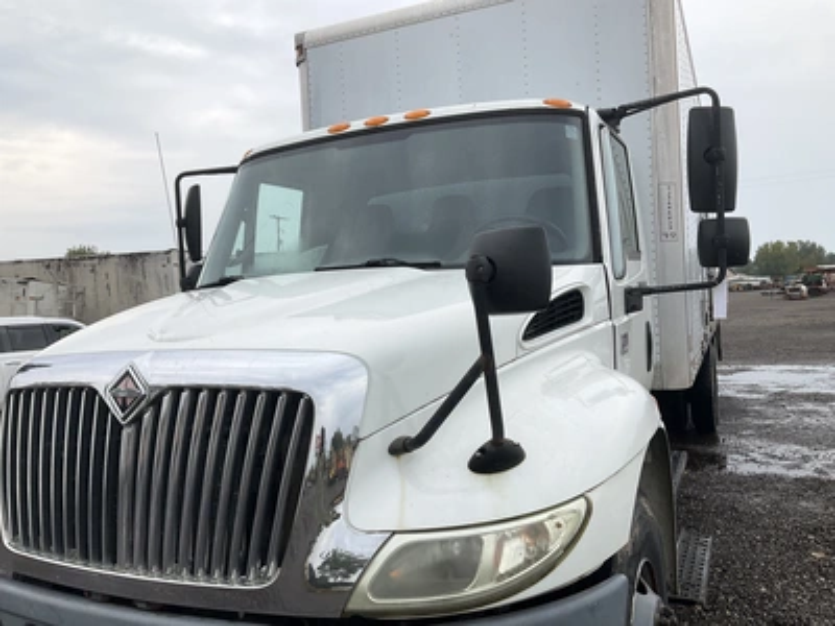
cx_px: 418
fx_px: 700
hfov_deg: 61.7
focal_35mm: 29
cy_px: 313
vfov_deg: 48.2
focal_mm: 3
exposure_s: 1/962
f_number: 1.8
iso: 25
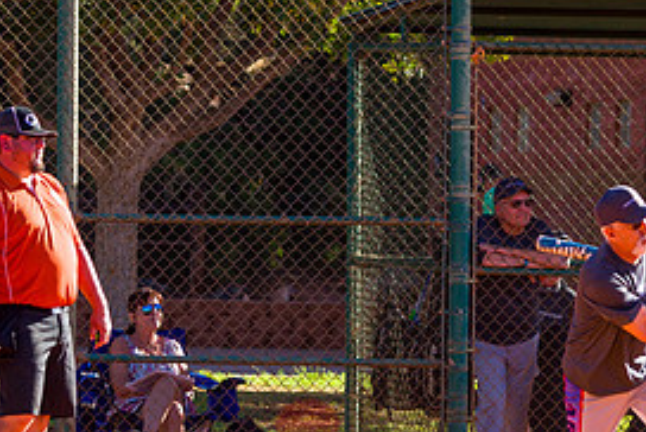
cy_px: 274
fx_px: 6970
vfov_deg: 3.6
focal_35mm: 388
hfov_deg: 5.3
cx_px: 613
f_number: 5
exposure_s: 1/1250
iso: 400
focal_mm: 175
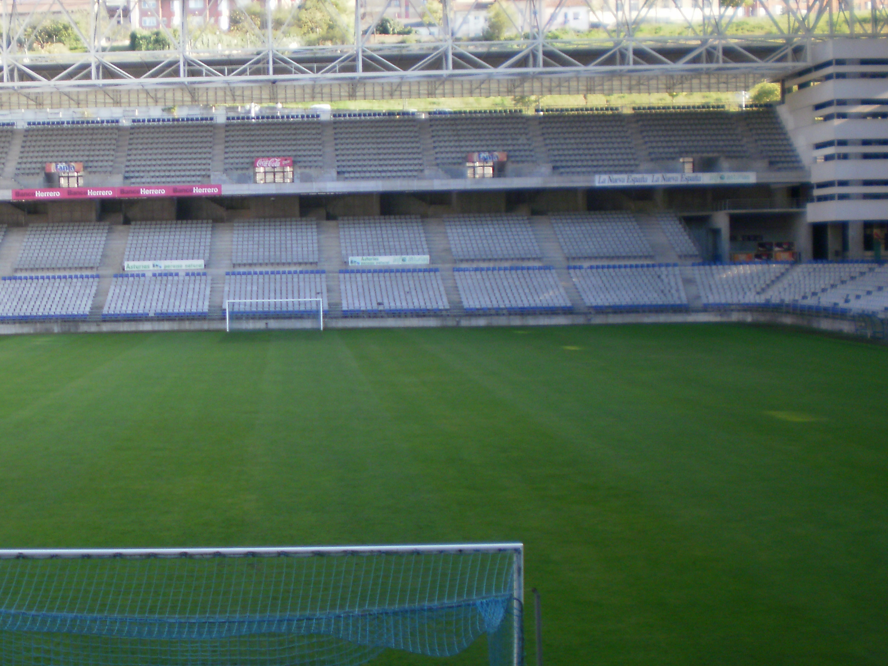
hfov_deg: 31.8
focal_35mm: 59
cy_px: 323
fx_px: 1514
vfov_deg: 24.8
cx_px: 179
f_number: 3.1
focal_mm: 6.3
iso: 100
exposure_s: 1/125
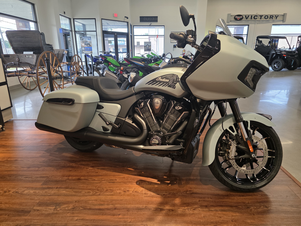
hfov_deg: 73.9
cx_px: 150
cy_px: 113
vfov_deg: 58.9
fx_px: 200
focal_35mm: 23
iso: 160
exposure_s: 1/120
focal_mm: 6.3
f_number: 1.7
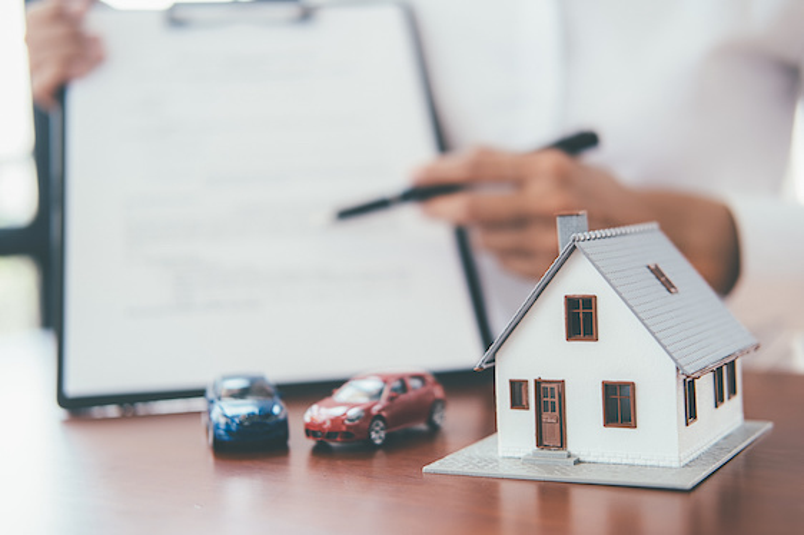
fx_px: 1183
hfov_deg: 37.5
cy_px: 268
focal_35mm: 53
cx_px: 402
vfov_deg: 25.5
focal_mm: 35
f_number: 2
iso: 160
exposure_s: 1/250
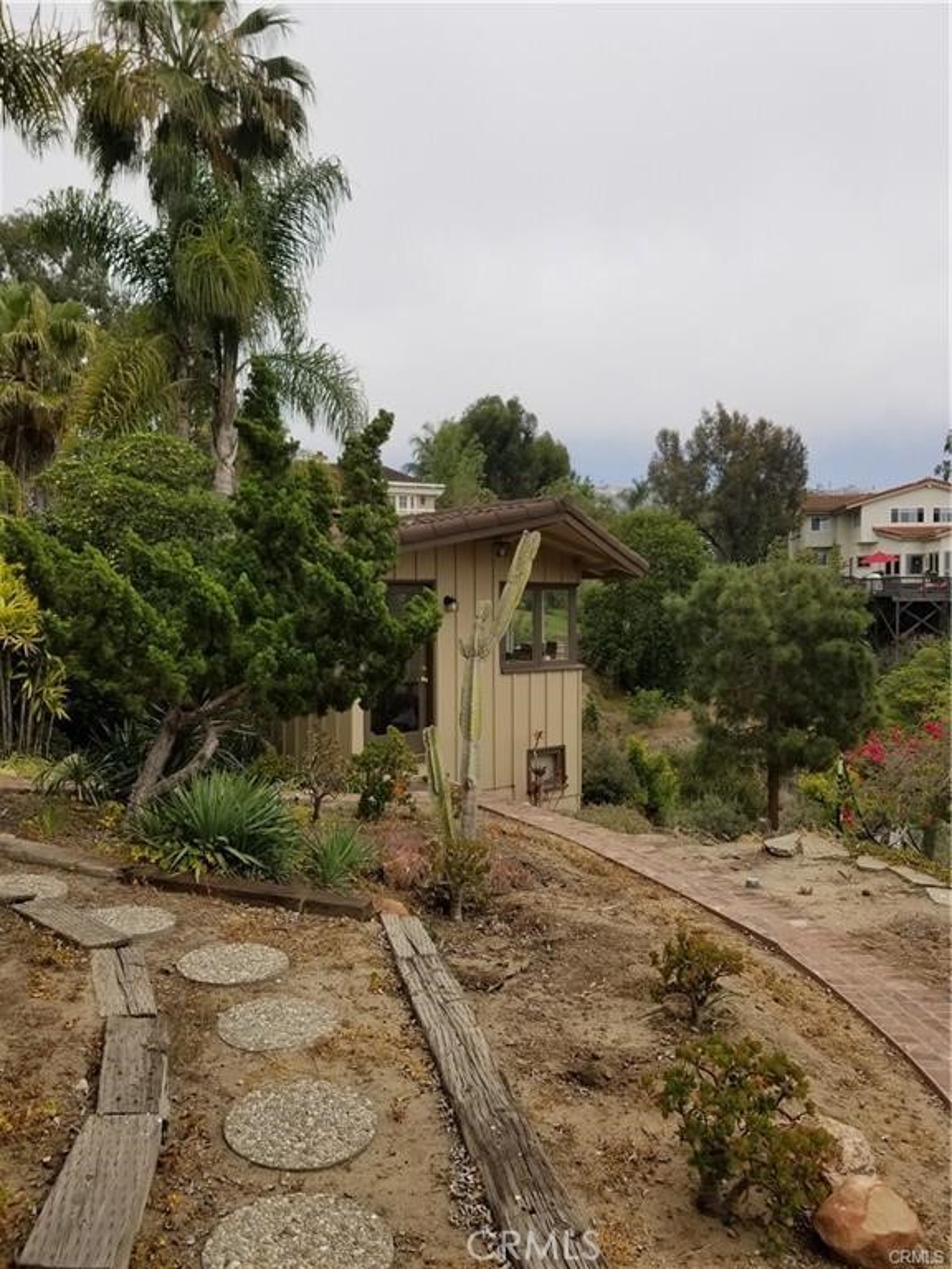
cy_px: 634
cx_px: 476
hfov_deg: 53.1
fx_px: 953
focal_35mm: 26
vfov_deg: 67.3
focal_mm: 4.25
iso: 50
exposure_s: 1/3560
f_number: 1.7
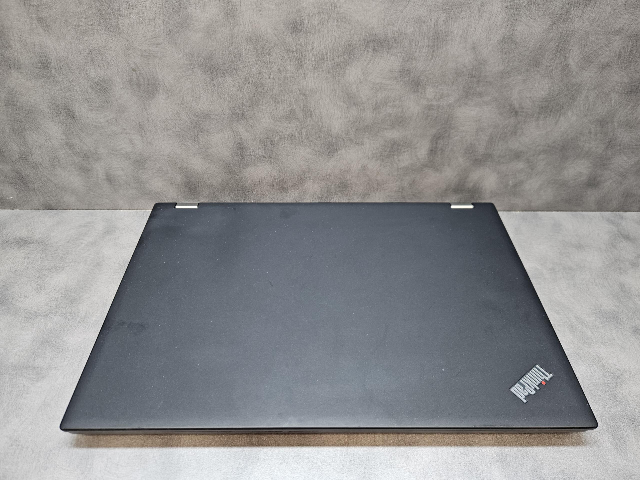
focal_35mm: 23
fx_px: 425
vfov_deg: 58.9
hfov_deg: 73.9
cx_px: 320
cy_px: 240
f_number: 1.8
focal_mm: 5.4
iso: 250
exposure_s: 1/100
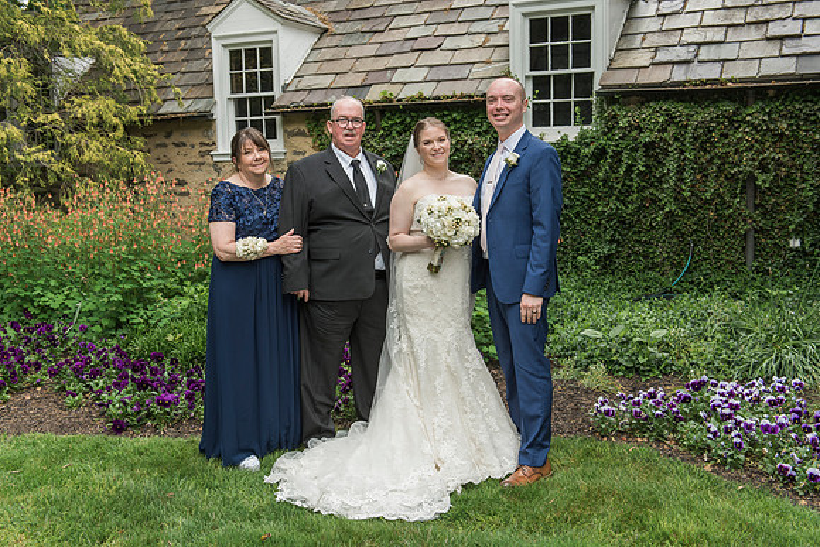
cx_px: 405
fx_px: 885
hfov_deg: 49.7
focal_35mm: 39
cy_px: 273
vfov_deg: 34.4
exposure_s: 1/160
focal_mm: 38
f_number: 5.6
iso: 500
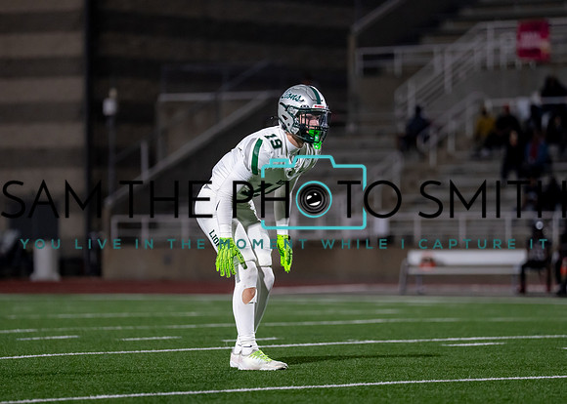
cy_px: 199
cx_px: 279
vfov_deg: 6.0
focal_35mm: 241
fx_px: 3884
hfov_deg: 8.3
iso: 3200
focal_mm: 176
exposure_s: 1/1250
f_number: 2.8
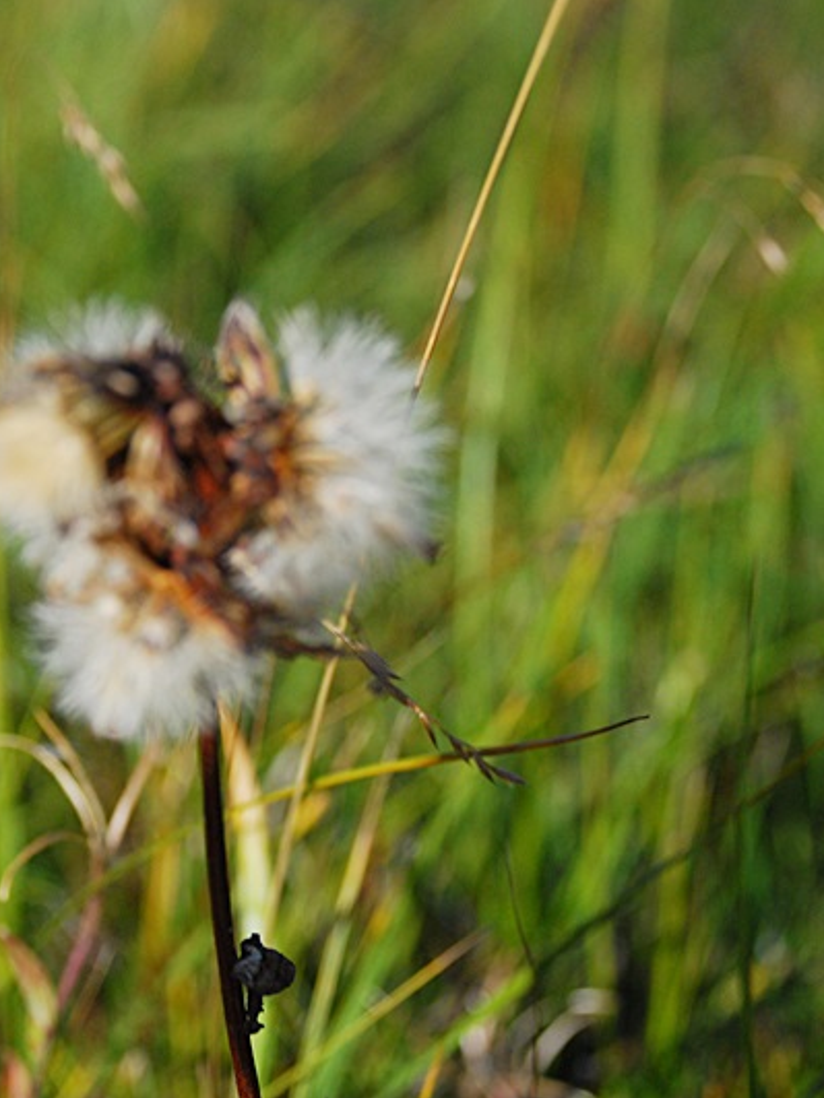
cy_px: 549
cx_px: 213
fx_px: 3586
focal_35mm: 113
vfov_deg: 17.4
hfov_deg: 13.1
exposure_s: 1/1600
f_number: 5.6
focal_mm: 52
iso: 400
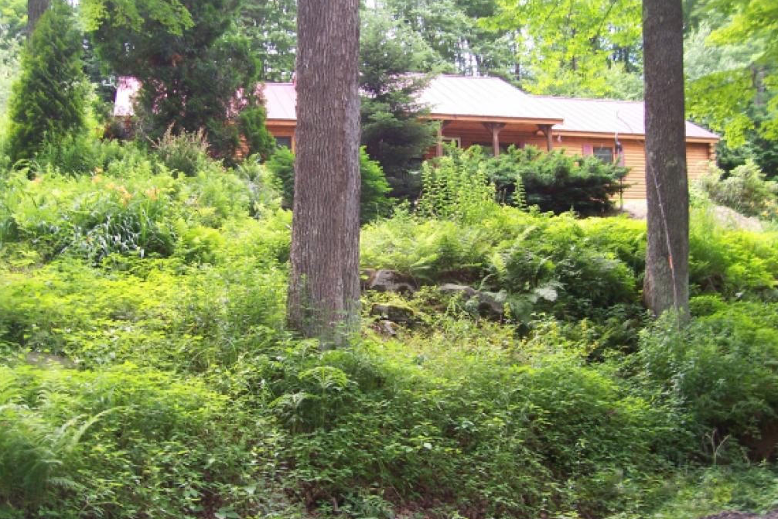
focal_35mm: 36
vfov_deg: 36.9
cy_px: 266
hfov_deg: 53.1
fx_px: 778
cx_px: 383
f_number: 2.7
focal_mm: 5.6
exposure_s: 1/90
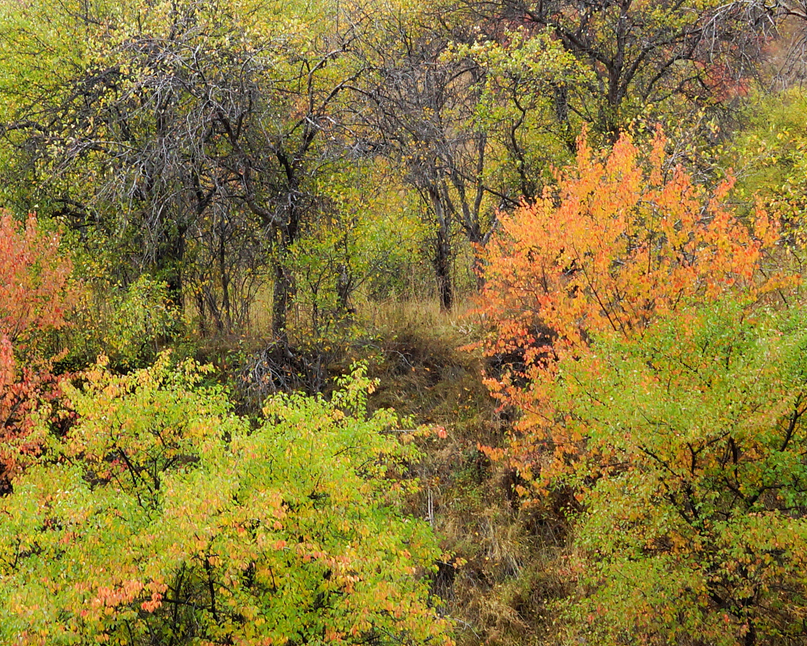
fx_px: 1529
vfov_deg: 23.8
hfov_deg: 29.3
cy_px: 310
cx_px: 261
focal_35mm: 64
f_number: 8
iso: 200
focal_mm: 16
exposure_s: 1/60
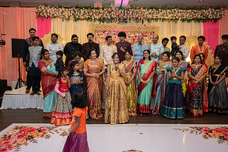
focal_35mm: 30
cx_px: 114
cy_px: 76
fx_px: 192
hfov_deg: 61.5
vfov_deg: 43.3
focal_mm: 30
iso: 1250
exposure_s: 1/160
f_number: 4
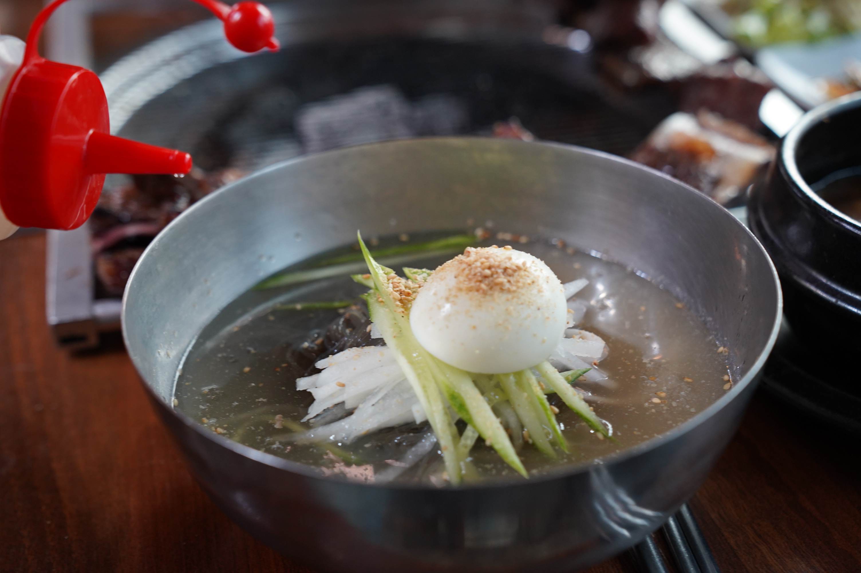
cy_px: 286
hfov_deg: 38.9
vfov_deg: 26.4
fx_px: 1219
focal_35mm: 51
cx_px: 430
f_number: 4
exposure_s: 1/160
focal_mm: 51
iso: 1600
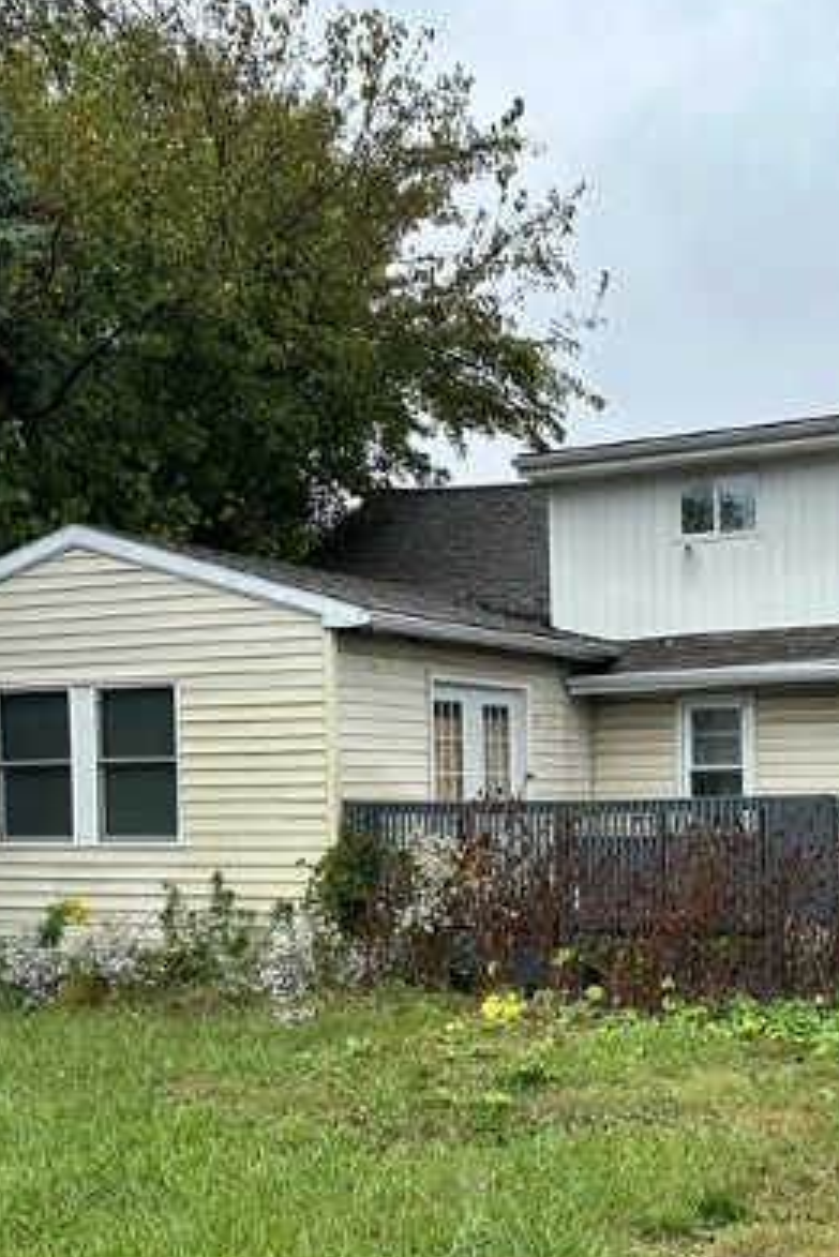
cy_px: 781
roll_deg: -0.1
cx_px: 579
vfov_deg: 40.1
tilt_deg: +0.5
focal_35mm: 49
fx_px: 1711
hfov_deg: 27.3
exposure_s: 1/3247
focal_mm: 6.86
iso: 80
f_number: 1.78
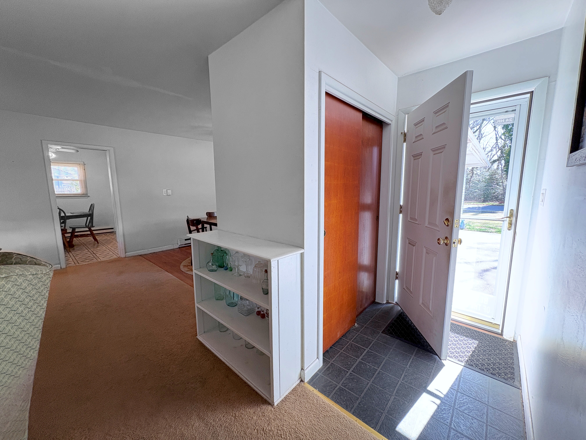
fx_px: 237
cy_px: 220
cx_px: 293
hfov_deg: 102.1
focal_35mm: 14
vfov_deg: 85.7
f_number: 2.2
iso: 160
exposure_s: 1/120
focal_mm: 2.22
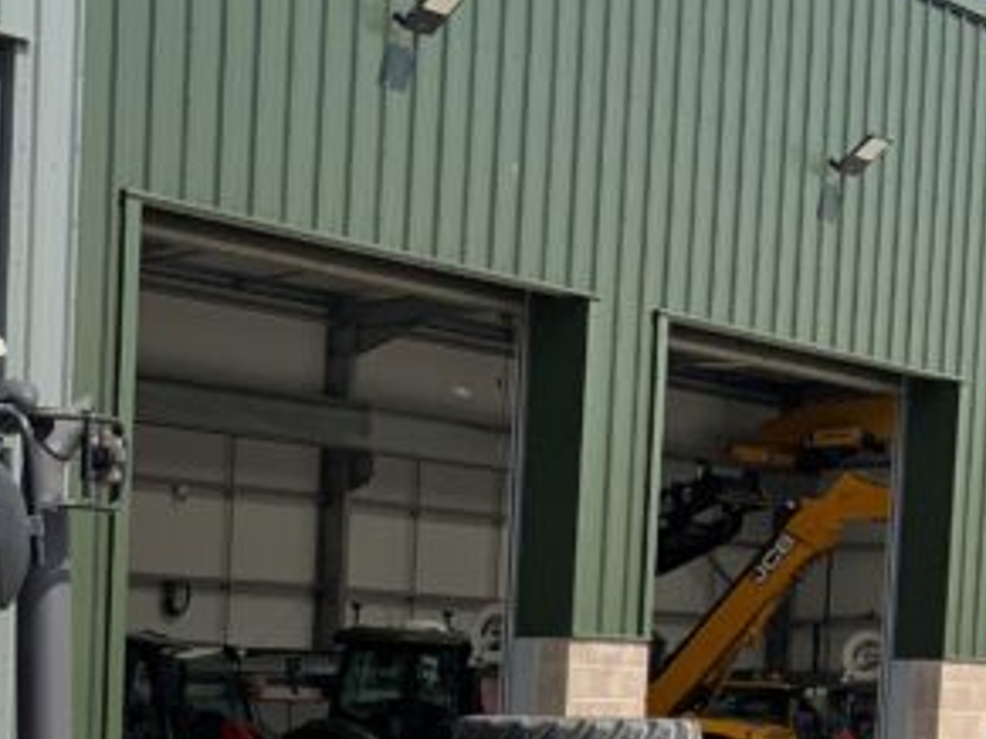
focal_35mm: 102
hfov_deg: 18.1
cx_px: -268
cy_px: 1031
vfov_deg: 13.8
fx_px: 2904
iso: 16
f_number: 1.8
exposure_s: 1/1168
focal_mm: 3
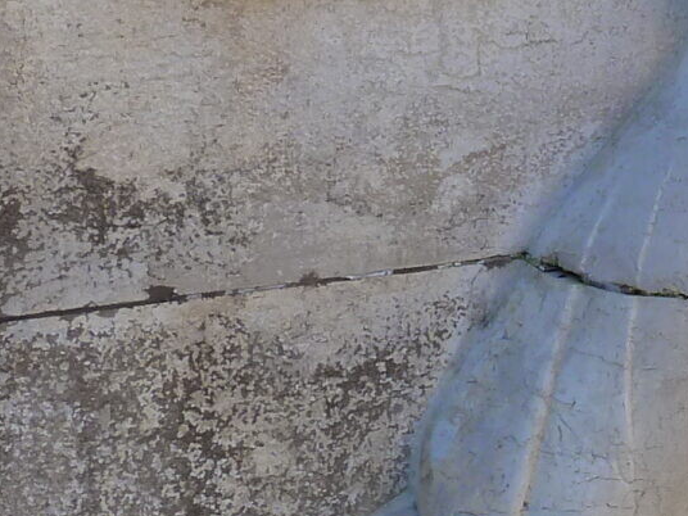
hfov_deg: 9.8
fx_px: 3915
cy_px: 26
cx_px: 982
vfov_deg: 7.5
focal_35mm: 197
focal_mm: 7.3
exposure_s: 1/160
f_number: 4
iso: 80
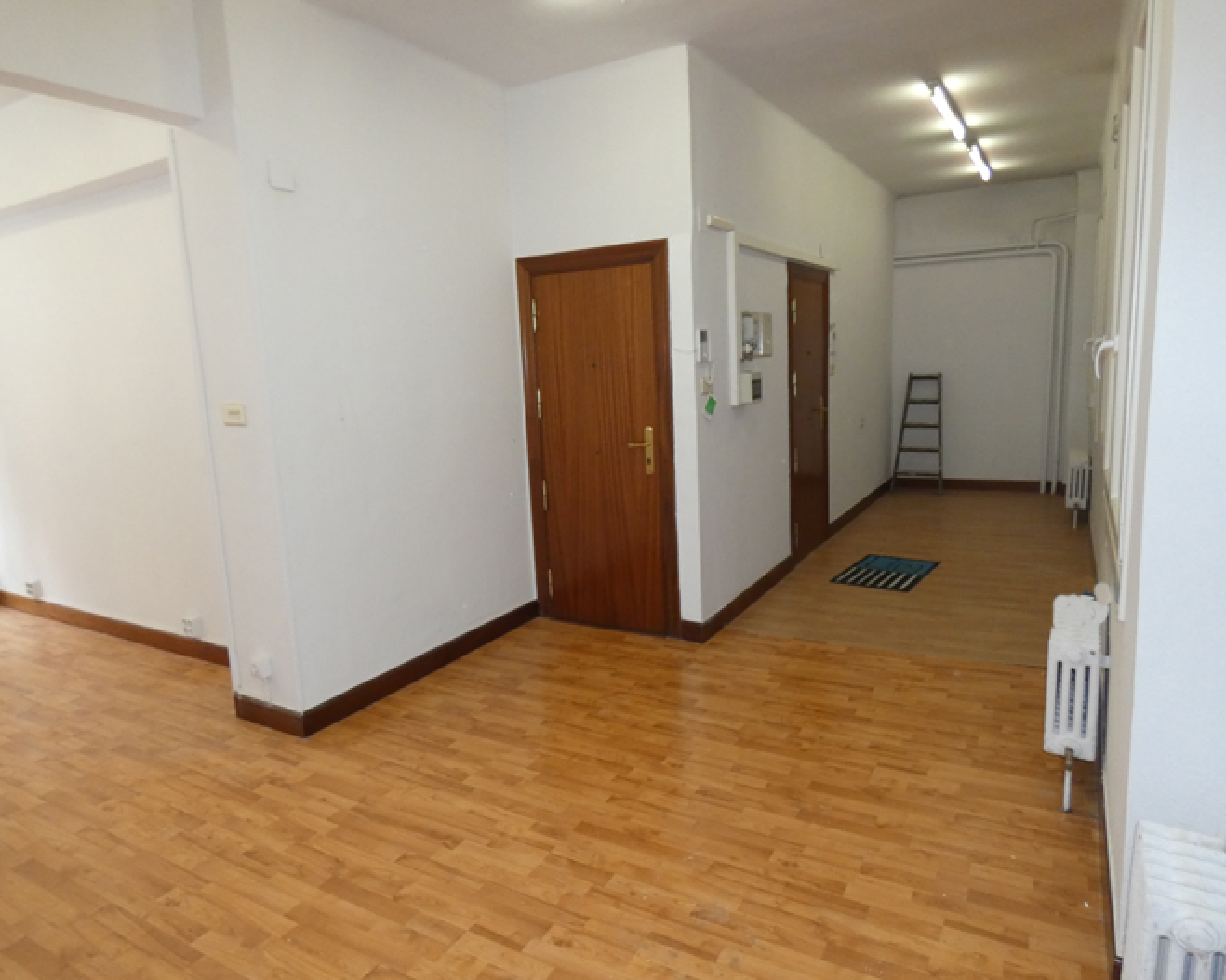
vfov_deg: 65.5
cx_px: 591
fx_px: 762
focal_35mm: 21
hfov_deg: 77.6
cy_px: 491
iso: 400
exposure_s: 1/50
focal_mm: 3.6
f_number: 2.8
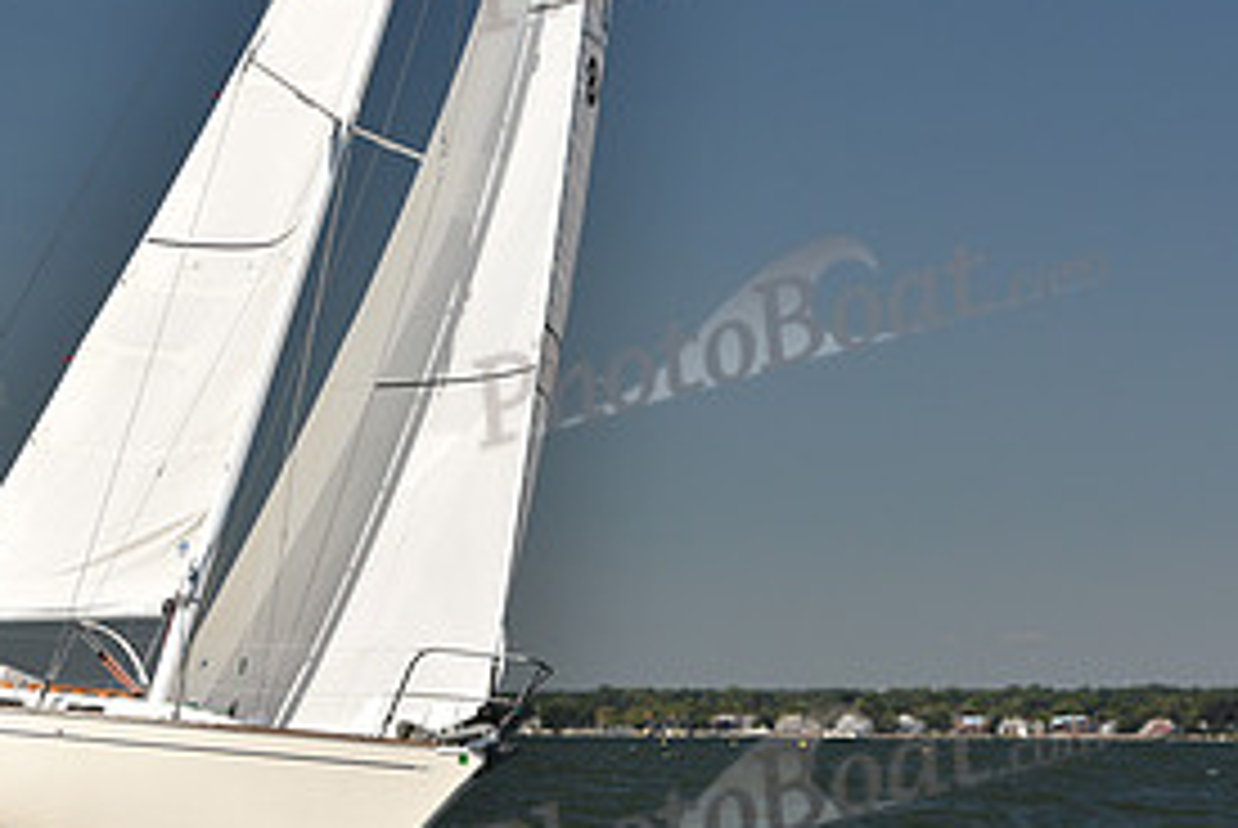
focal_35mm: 194
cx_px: 243
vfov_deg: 7.1
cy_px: 628
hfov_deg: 10.6
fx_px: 6678
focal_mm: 92
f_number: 4.5
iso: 250
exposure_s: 1/1250
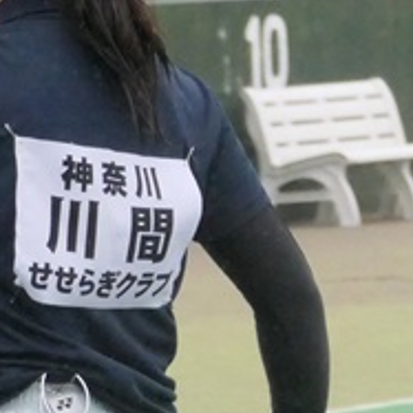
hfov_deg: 2.7
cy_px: 346
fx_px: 8733
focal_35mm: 647
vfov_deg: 2.7
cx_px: -161
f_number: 3.9
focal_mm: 47.46
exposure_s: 1/3200
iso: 2500
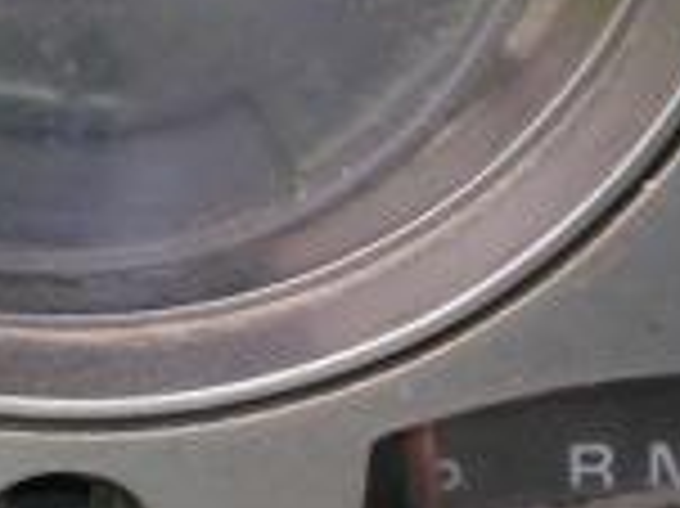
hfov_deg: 12.2
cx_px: 18
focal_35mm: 160
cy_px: 58
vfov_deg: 9.2
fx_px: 3141
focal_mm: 9
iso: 50
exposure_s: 1/30
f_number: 3.4
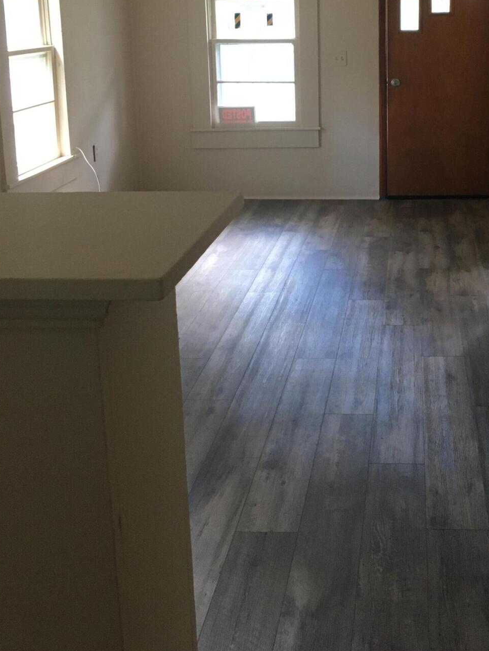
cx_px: 364
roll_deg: -0.2
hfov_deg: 31.6
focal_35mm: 45
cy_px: 168
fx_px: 847
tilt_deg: -10.0
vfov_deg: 40.9
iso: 125
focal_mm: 4.15
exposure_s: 1/30
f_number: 2.2
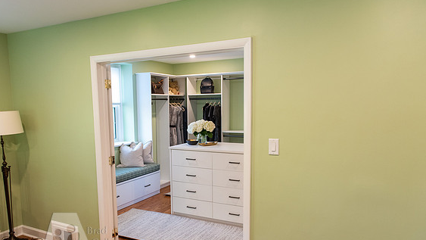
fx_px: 316
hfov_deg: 67.7
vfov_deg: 41.3
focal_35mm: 28
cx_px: 191
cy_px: 147
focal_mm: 24
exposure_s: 1/60
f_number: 4.5
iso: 1600
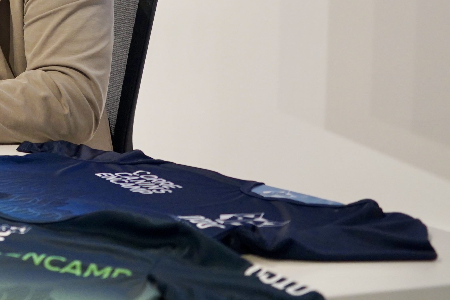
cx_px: -78
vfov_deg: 12.6
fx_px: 1338
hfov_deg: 18.2
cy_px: -3
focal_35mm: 107
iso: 2500
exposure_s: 1/160
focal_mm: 43
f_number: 4.5
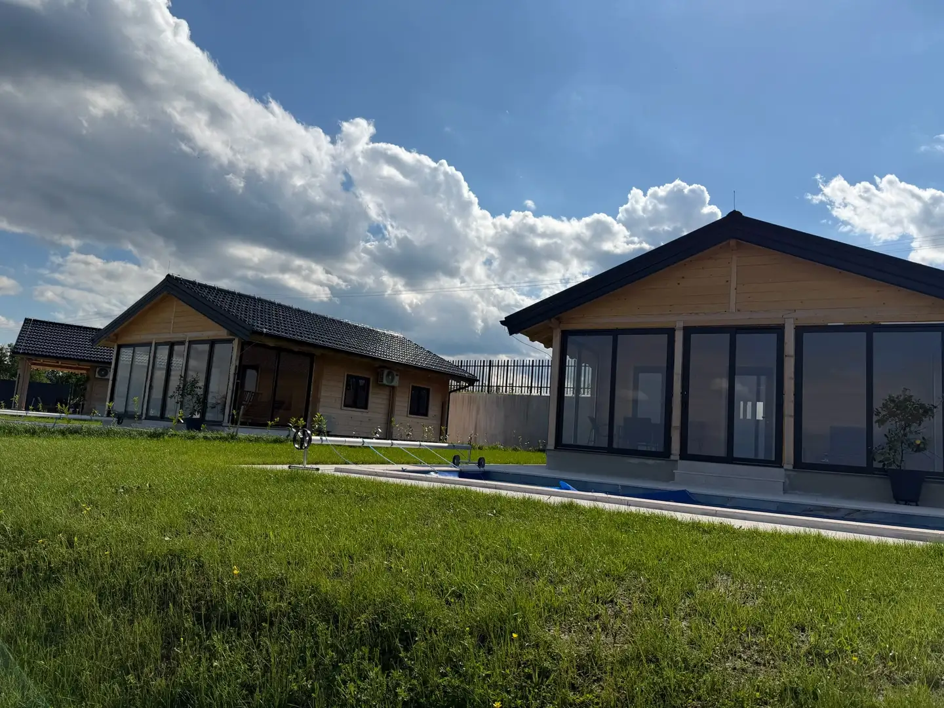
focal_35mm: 24
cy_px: 354
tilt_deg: +7.1
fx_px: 654
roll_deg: -4.5
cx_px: 472
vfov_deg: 56.8
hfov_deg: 71.6
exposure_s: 1/11905
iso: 80
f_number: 1.78
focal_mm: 6.76
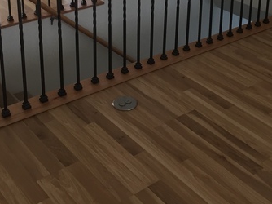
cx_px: 163
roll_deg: -1.0
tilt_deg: -20.9
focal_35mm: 58
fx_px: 455
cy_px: 4
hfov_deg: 33.2
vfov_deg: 24.2
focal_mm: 4.15
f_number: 2.2
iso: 40
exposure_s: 1/30
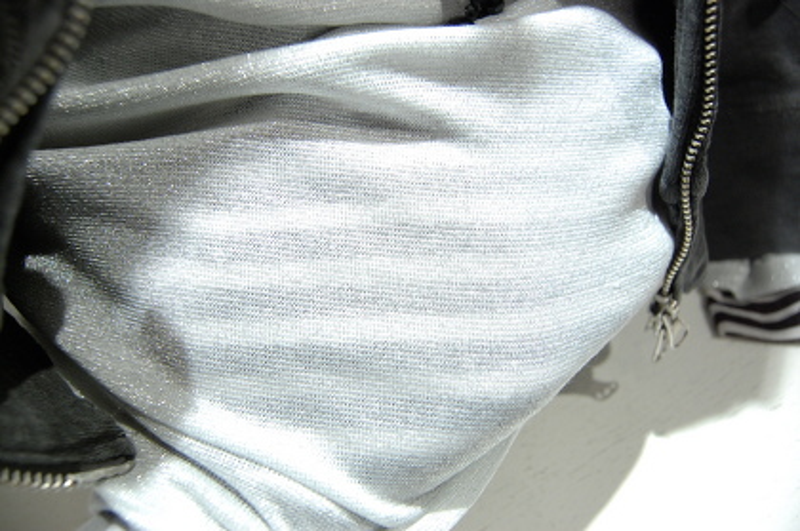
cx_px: 400
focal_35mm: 27
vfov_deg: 47.8
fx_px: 599
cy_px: 266
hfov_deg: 67.4
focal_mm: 18
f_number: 5.6
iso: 800
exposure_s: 1/100
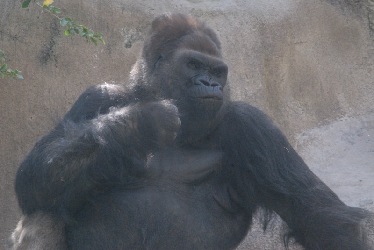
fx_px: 4679
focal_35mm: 450
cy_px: 125
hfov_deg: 4.6
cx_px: 187
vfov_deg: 3.1
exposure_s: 1/125
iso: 1600
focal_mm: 300
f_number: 13
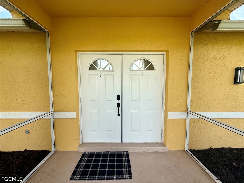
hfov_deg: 102.1
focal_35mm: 14
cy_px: 92
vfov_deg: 85.7
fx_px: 99
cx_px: 122
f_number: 2.2
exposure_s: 1/331
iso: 50
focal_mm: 2.22
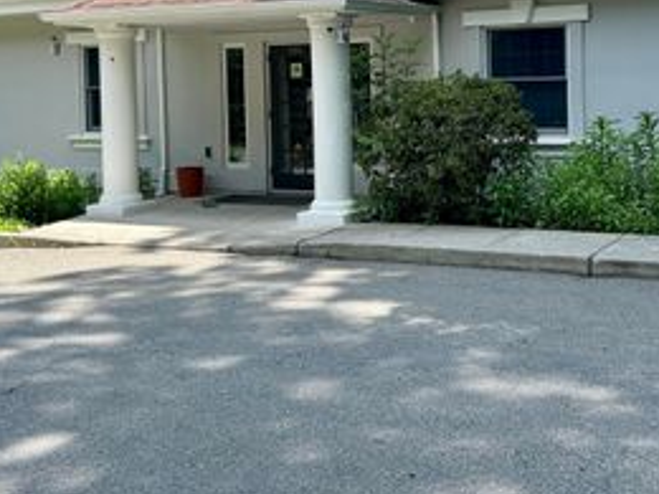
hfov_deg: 37.9
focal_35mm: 50
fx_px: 952
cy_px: 92
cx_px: 423
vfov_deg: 28.4
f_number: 1.5
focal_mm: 5.7
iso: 50
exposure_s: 1/621
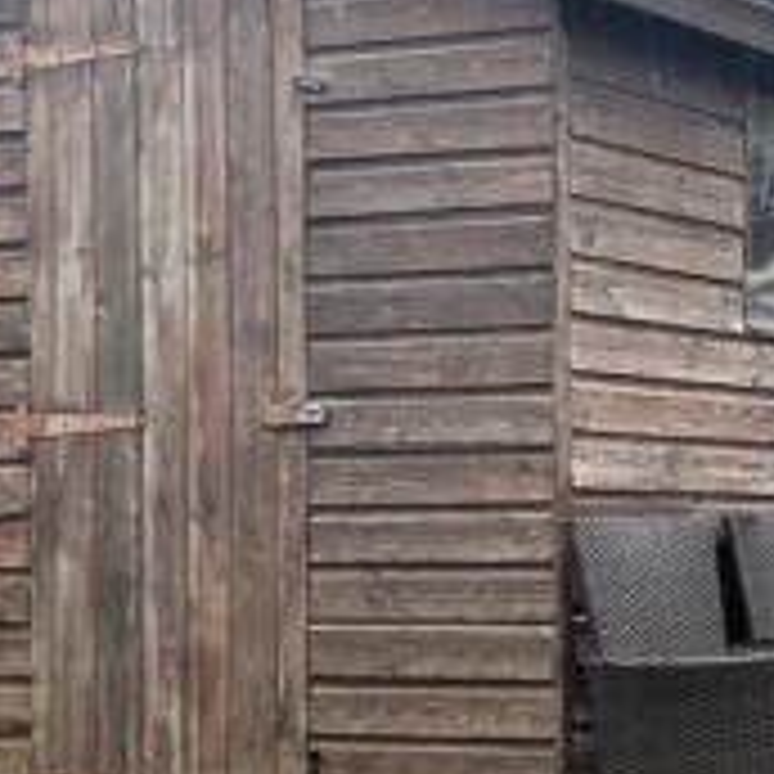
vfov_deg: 17.9
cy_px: 511
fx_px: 2454
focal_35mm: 97
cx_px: 1289
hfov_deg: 15.9
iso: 160
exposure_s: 1/40
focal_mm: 20
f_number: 8
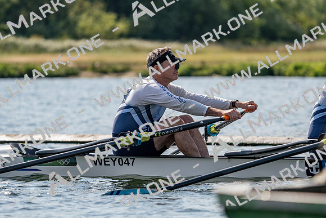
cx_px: 163
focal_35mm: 312
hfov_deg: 6.6
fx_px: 2826
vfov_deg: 4.4
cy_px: 109
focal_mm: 312
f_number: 6.3
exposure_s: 1/1600
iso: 200
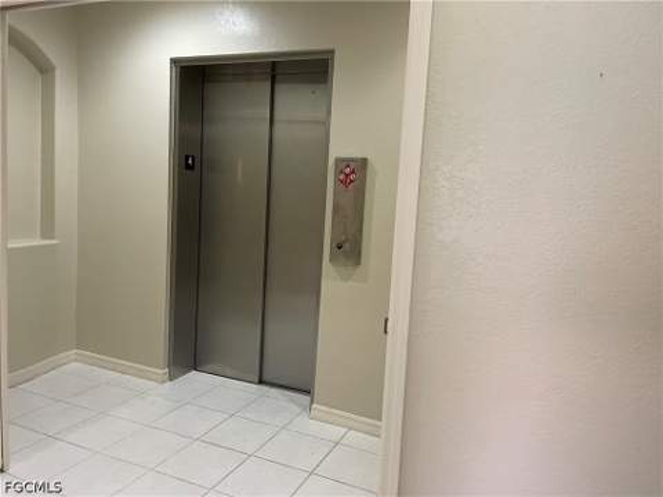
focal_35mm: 26
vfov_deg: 53.1
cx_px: 332
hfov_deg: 67.3
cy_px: 248
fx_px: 498
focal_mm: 4.2
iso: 200
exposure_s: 1/60
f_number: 1.6
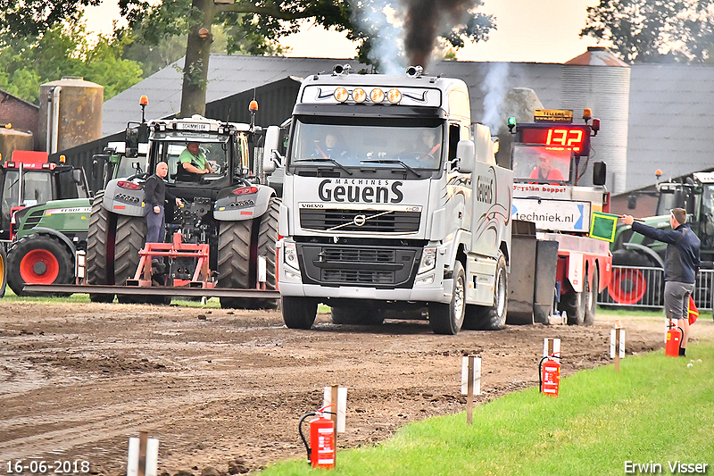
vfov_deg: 3.8
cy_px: 238
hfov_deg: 5.7
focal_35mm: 360
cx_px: 357
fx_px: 7138
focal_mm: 240
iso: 4000
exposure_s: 1/320
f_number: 5.6
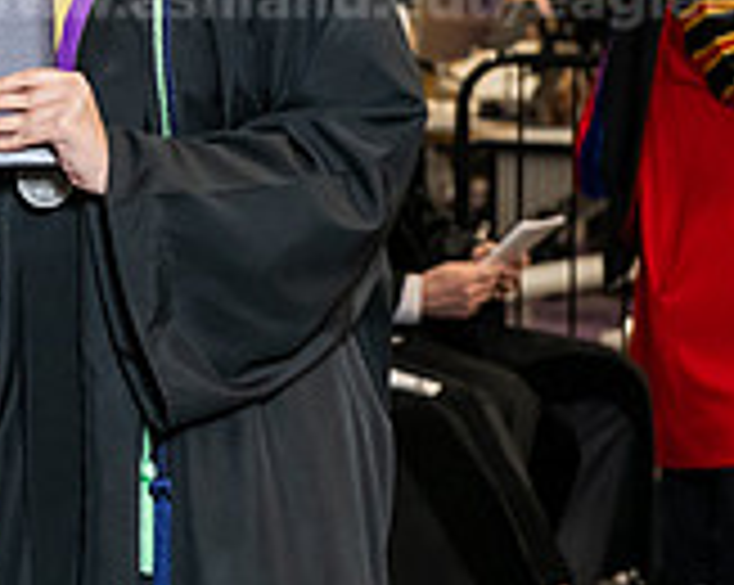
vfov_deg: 6.6
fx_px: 5077
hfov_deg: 8.2
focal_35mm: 234
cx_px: -243
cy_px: 92
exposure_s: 1/200
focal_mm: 70
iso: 2500
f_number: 5
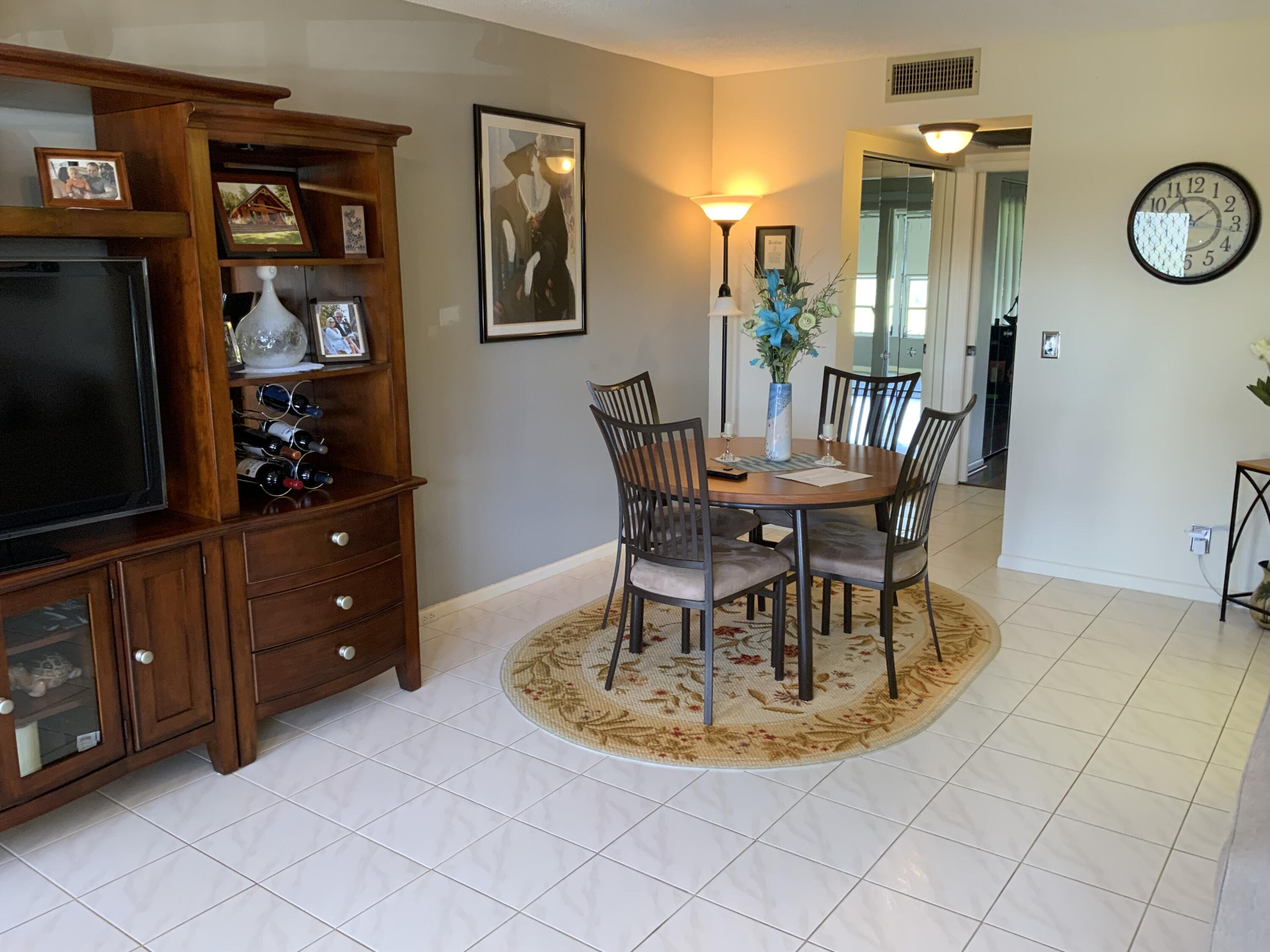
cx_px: 635
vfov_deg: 48.2
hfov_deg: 61.7
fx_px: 1064
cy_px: 476
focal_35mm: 29
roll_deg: -0.7
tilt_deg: -11.8
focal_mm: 3
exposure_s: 1/60
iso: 100
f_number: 1.8
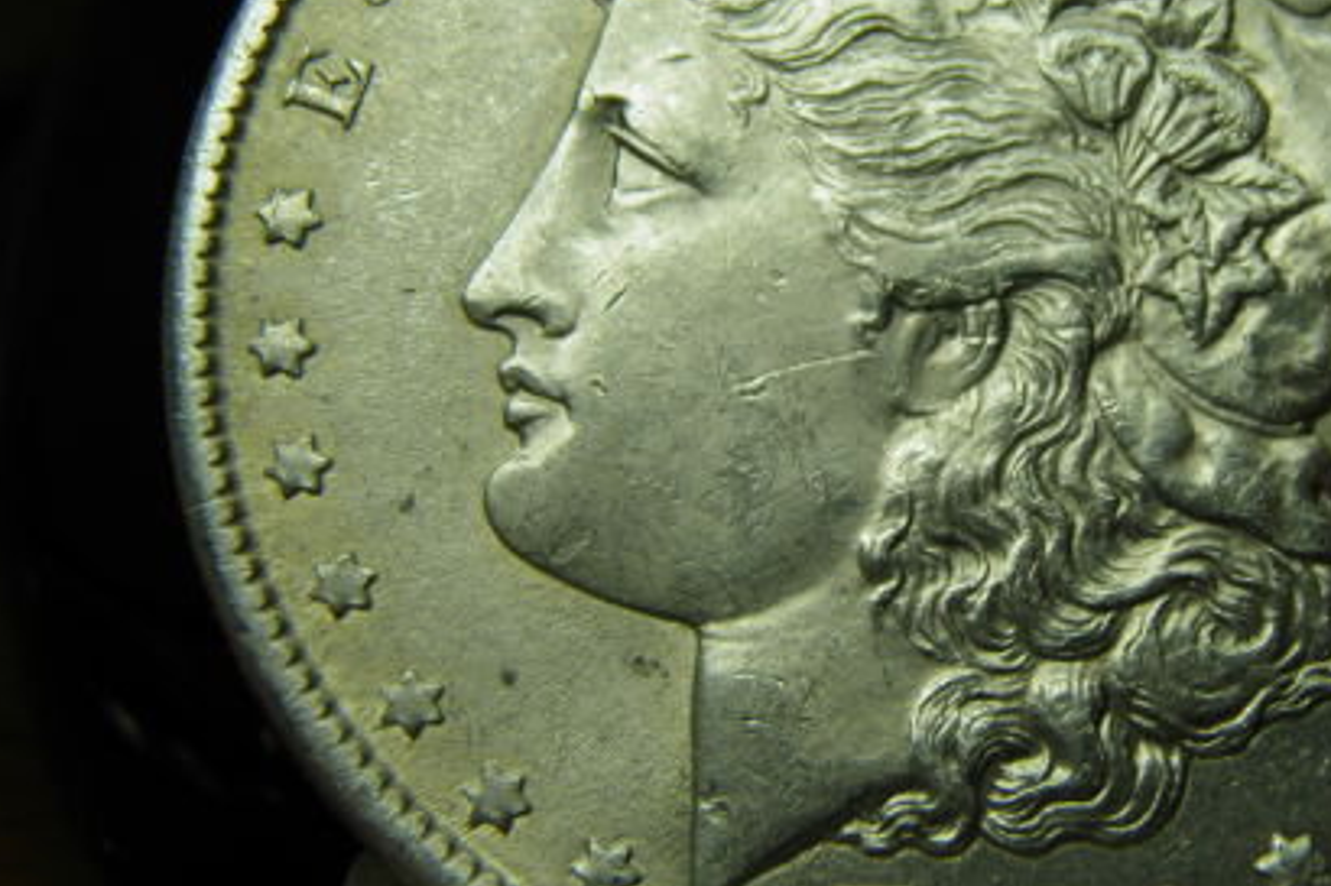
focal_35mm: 128
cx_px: 922
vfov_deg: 10.7
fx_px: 4730
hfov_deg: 16.0
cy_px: 347
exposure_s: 1/80
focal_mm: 15.2
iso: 50
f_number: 5.6
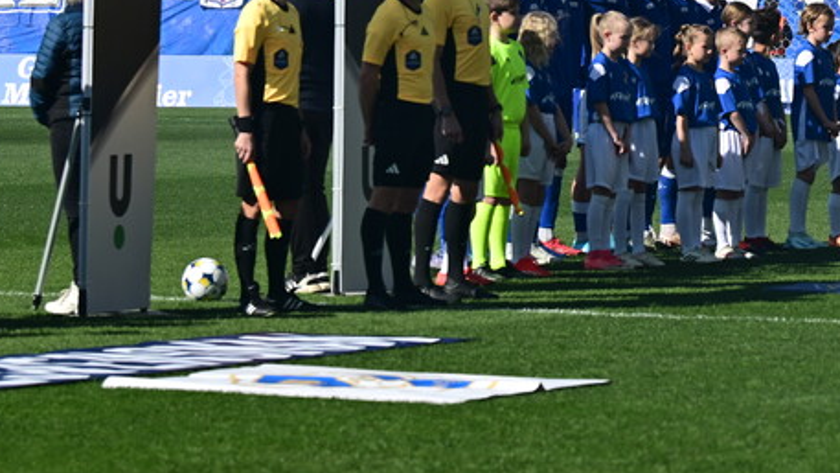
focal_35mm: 290
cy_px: -426
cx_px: 945
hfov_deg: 7.4
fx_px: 6459
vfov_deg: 4.1
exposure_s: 1/2000
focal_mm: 79
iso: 125
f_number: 3.5
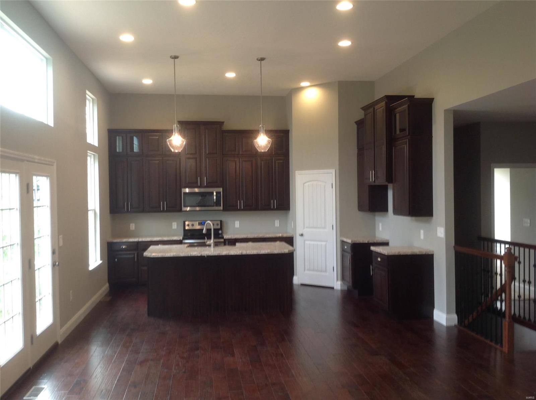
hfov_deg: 52.7
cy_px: 200
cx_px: 268
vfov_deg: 40.6
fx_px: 541
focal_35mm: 35
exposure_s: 1/17
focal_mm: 4.28
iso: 50
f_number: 2.4
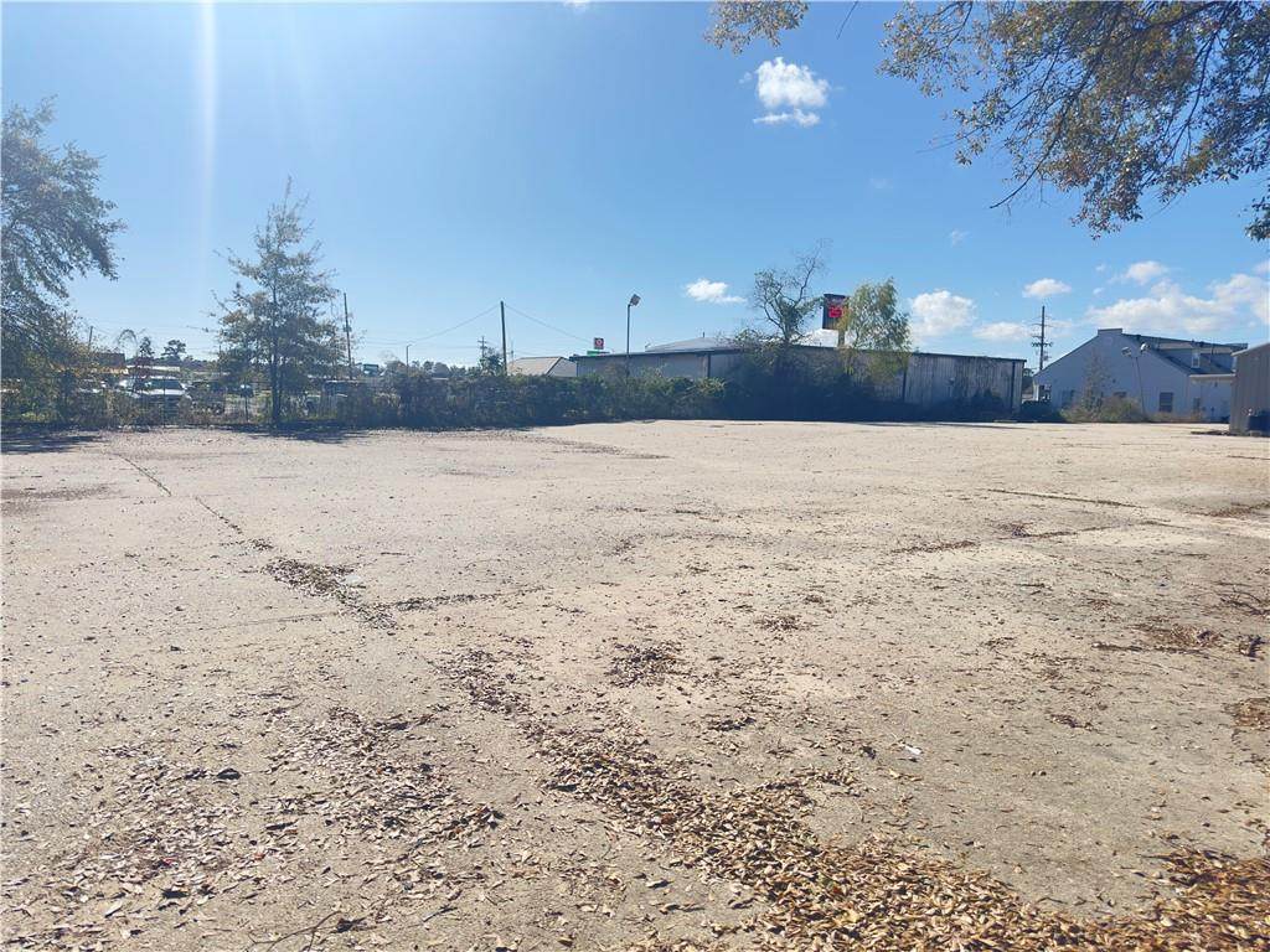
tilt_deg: -5.0
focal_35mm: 24
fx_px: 881
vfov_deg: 56.8
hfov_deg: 71.6
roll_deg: -2.2
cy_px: 476
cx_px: 635
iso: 80
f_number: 1.78
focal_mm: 6.86
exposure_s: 1/3484
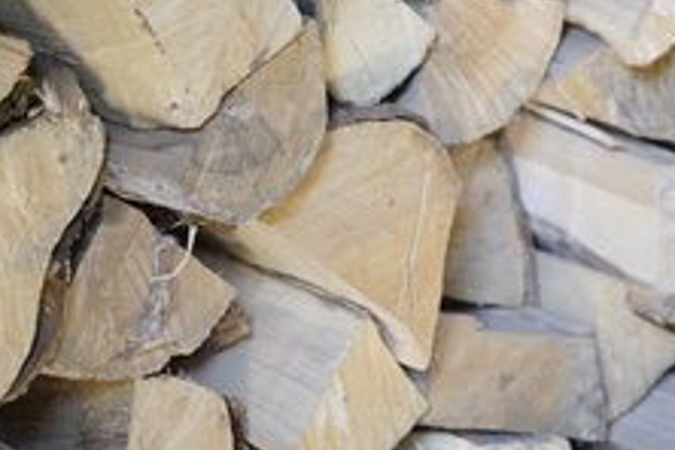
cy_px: 56
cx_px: 566
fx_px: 2025
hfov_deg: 18.7
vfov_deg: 12.6
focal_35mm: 108
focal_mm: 60
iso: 1600
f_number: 4
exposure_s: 1/160
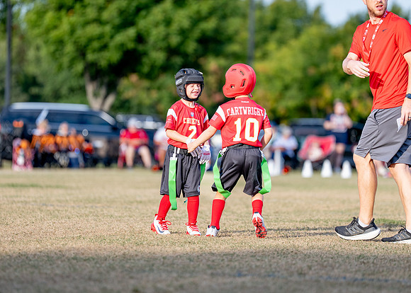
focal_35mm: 280
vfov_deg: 5.1
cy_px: 131
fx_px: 3268
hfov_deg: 7.2
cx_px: 211
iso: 250
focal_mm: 200
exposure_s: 1/1600
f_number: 2.8
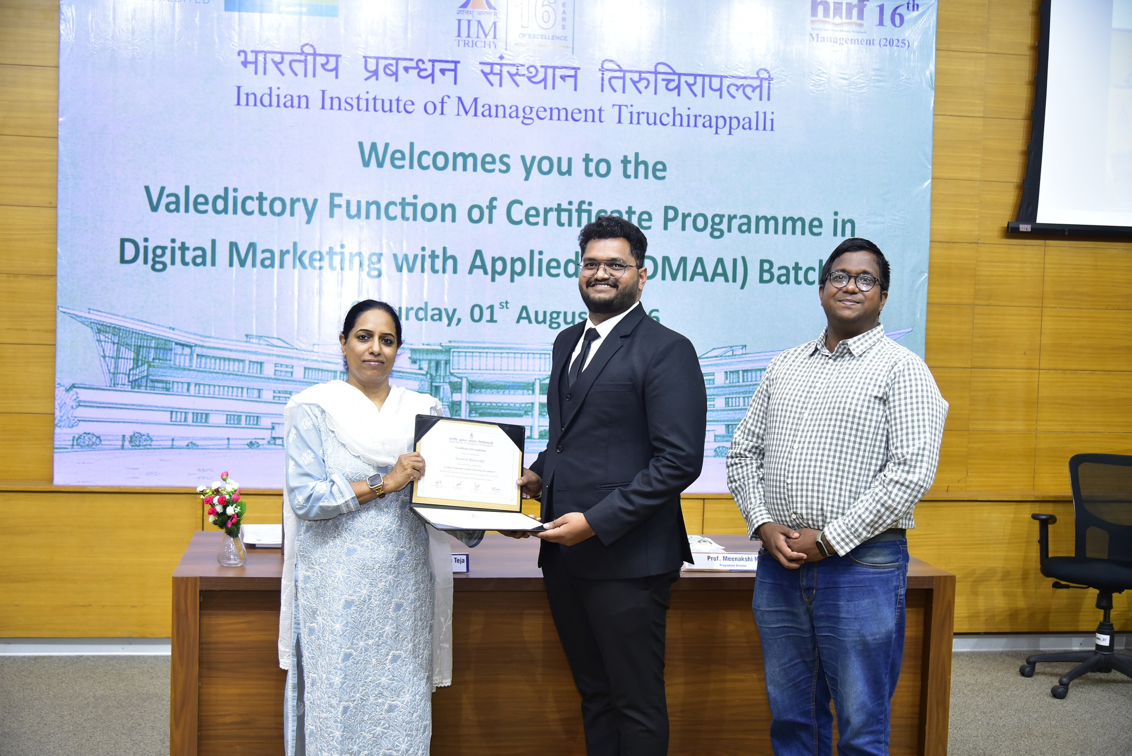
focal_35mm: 44
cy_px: 378
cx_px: 566
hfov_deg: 44.5
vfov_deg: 30.5
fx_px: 1384
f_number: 4
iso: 1600
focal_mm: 44
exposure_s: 1/160
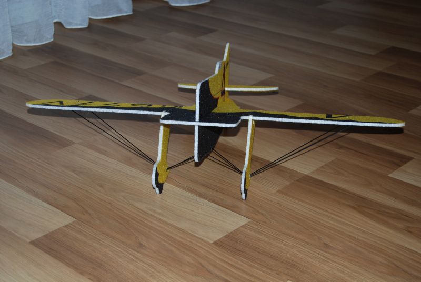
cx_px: 210
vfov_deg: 20.2
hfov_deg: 29.8
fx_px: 791
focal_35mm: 68
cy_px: 141
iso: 200
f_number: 5.3
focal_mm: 45
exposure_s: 1/60
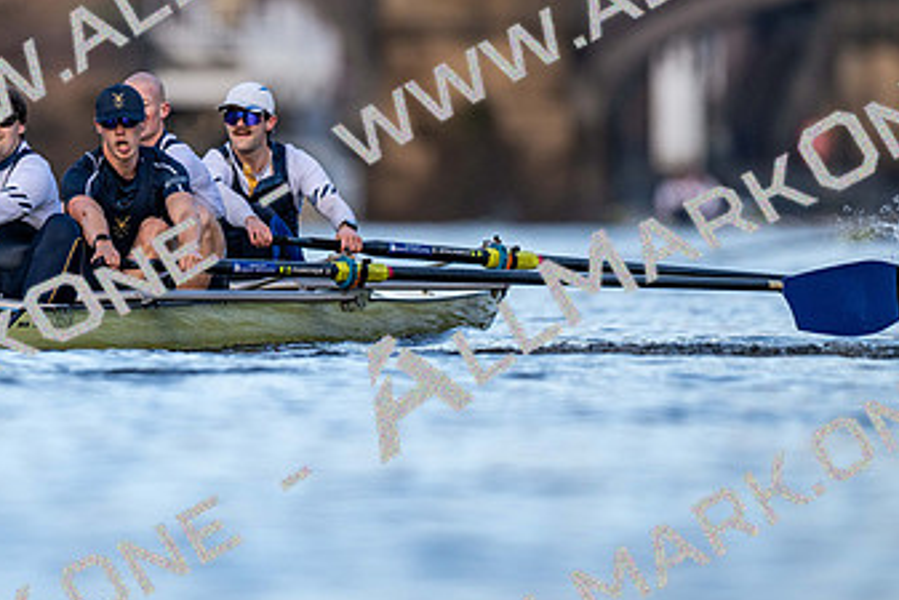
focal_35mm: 1032
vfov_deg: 1.3
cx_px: 139
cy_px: 209
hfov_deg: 2.0
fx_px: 25781
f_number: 4
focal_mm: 600
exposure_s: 1/2500
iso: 1000
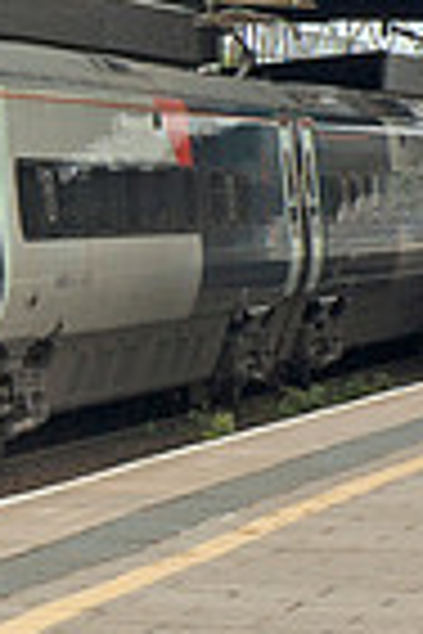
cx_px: -810
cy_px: 144
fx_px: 5217
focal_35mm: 296
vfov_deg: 7.0
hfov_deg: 4.5
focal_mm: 48
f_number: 8
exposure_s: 1/250
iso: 200
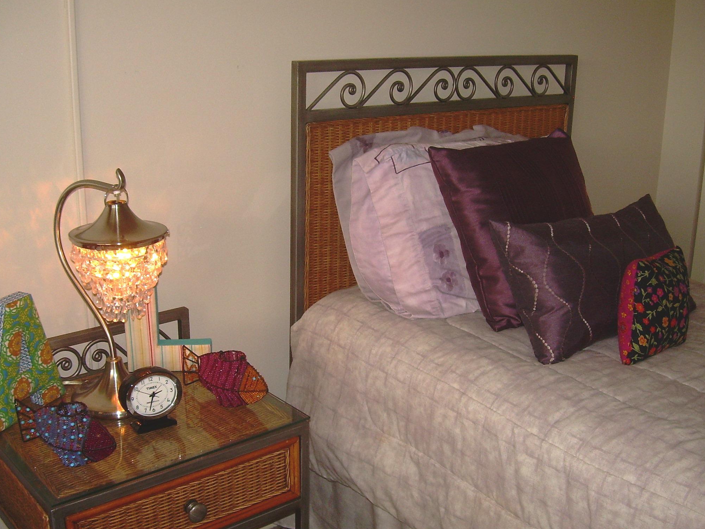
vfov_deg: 33.6
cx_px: 338
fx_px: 876
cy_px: 275
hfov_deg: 43.8
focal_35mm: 43
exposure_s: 1/60
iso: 50
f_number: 2.8
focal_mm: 6.3
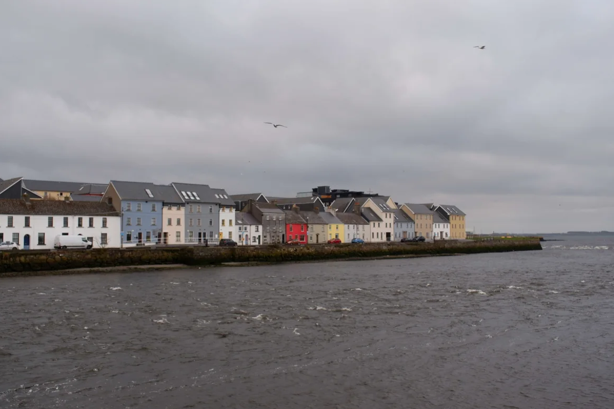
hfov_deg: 53.1
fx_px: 614
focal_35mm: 36
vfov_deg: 36.9
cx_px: 300
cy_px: 206
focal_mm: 23.5
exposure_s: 1/250
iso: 200
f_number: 4.5
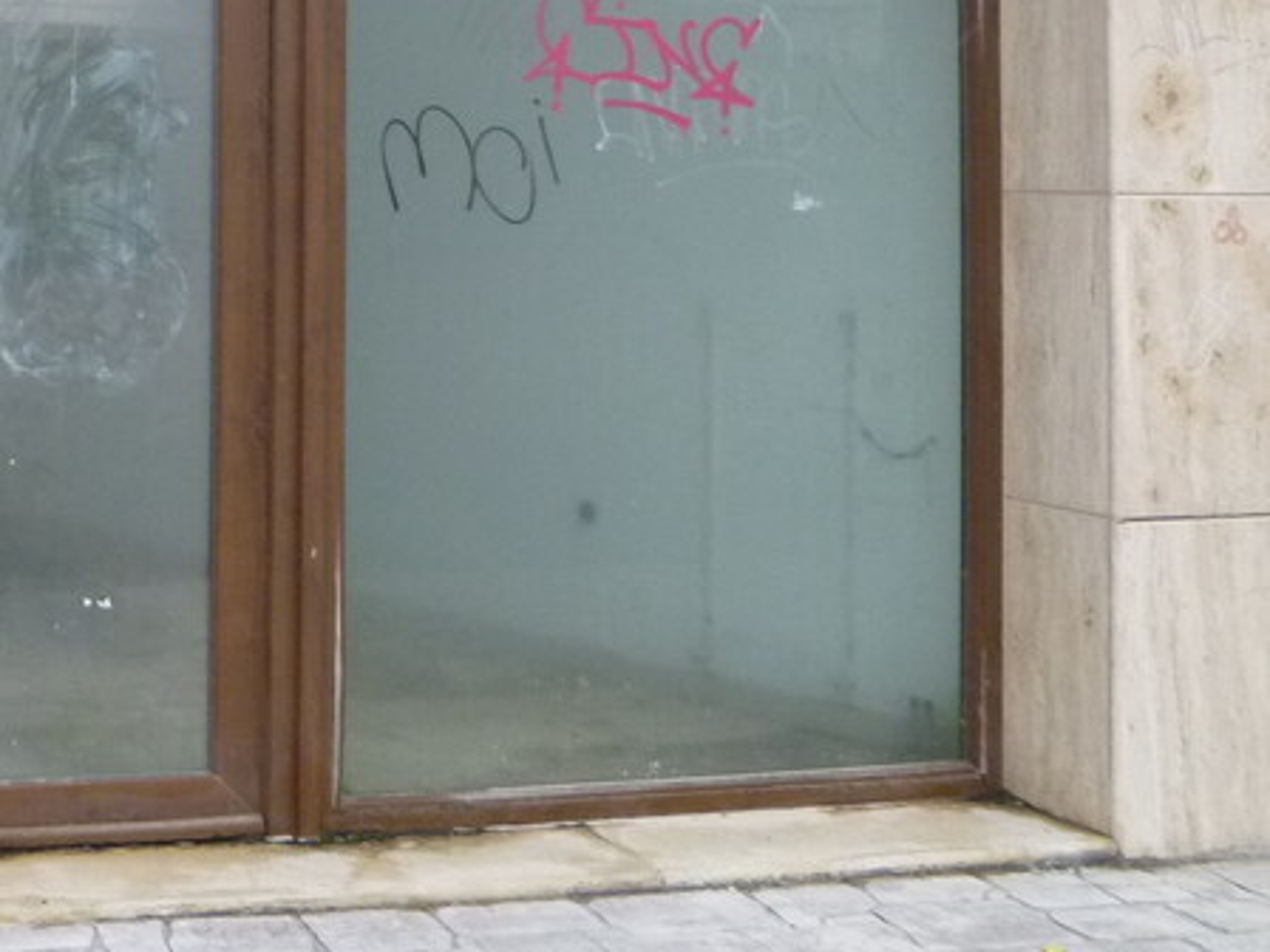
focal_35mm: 64
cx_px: -91
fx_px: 2348
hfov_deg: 27.9
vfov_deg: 22.1
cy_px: 20
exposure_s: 1/30
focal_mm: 5
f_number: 3.3
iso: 320
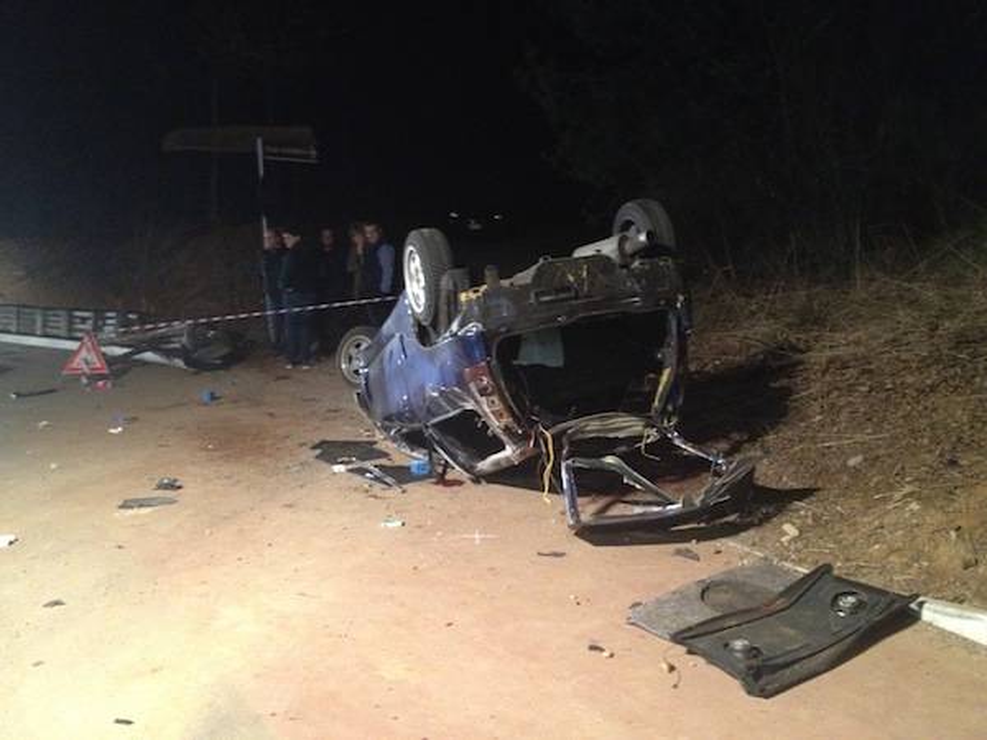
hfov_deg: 52.6
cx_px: 494
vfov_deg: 40.7
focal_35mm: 35
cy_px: 370
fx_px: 998
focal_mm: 4.28
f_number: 2.4
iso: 500
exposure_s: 1/15
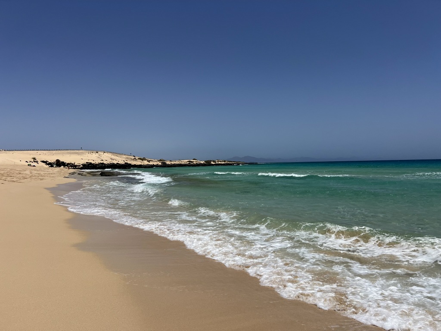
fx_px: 331
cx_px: 220
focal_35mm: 26
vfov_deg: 53.1
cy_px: 166
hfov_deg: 67.3
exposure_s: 1/12658
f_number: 1.5
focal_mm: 5.7
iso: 50
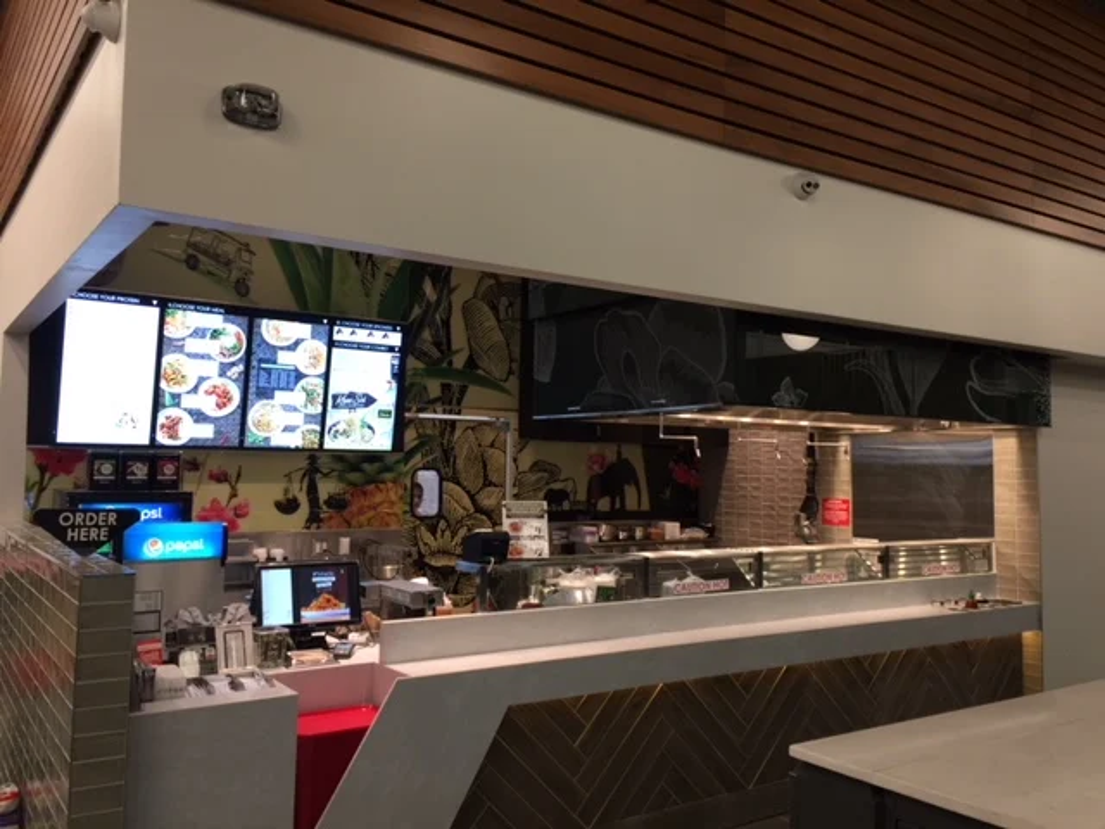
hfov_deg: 61.7
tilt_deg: +4.4
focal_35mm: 29
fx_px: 926
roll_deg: -1.8
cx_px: 552
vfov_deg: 48.2
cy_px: 414
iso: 32
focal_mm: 4.15
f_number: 2.2
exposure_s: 1/15
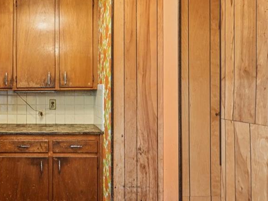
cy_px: 88
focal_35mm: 37
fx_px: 286
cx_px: 46
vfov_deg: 38.6
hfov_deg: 46.9
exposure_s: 1/13
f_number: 8
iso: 400
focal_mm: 14
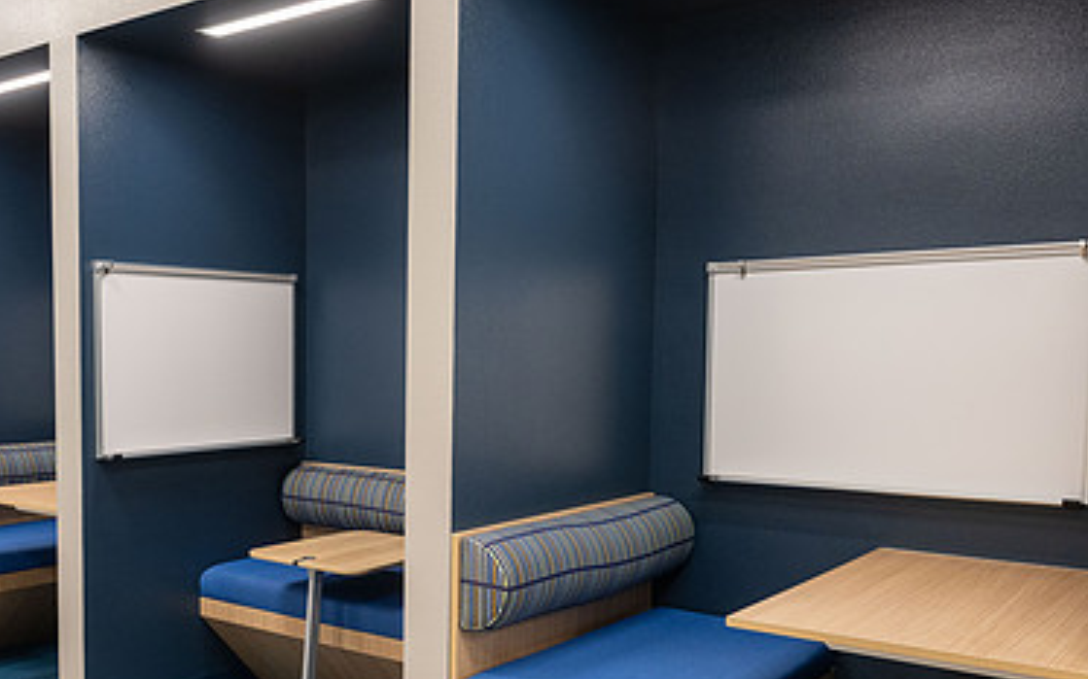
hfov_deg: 49.9
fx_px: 1127
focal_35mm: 38
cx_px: 303
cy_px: 447
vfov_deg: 33.3
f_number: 5
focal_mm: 24
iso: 1250
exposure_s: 1/80
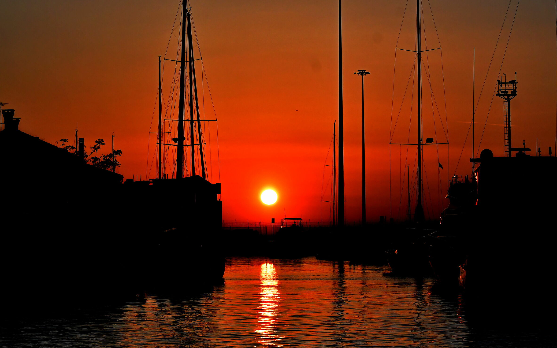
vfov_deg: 12.1
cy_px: 174
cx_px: 278
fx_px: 1639
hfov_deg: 19.3
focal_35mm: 108
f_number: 6.3
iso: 1600
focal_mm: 70
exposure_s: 1/8000
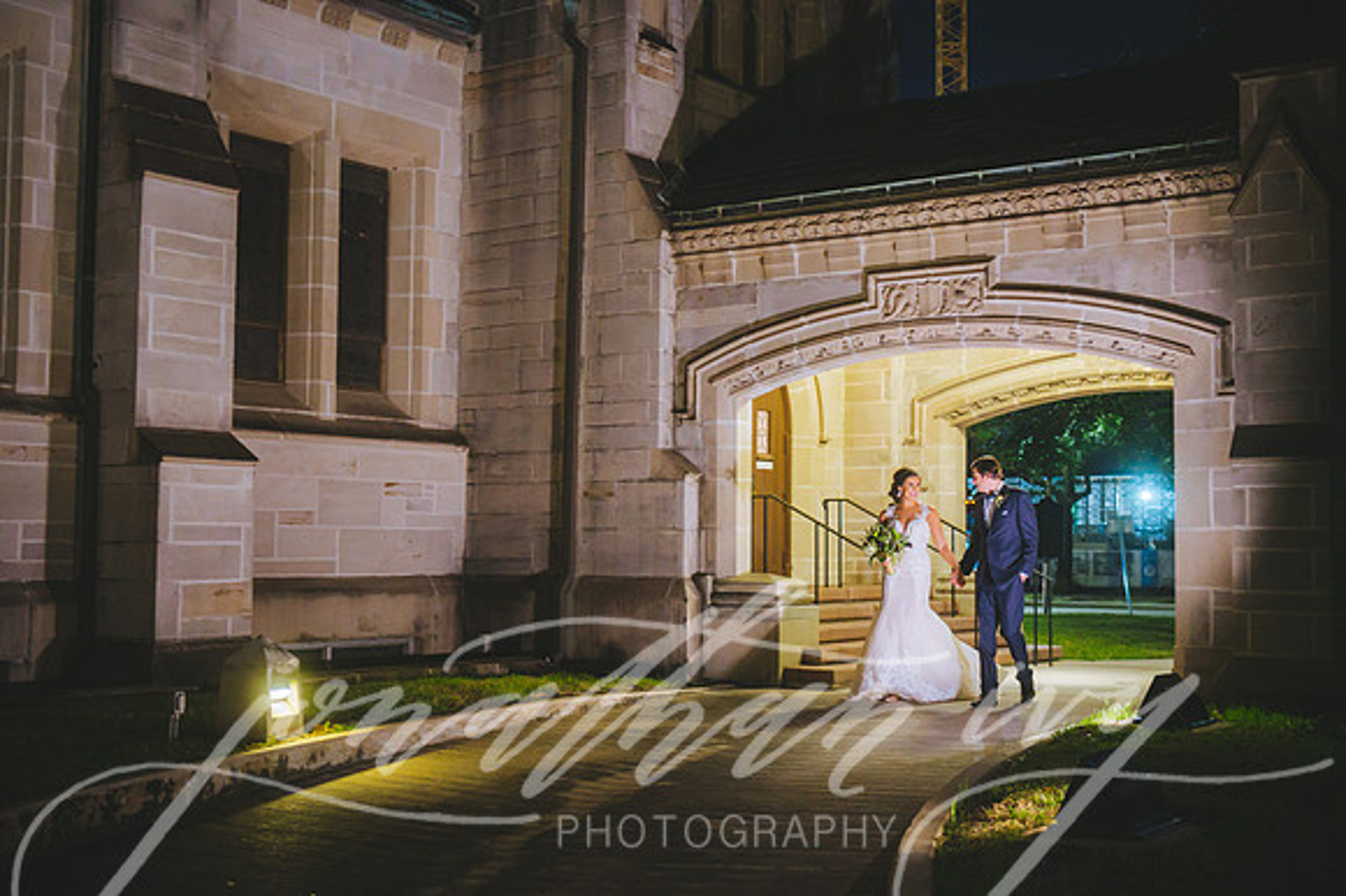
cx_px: 673
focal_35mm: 45
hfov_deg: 43.6
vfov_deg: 29.8
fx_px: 1681
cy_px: 448
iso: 2500
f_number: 2.8
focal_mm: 45
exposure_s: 1/60
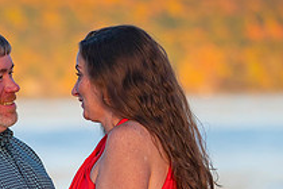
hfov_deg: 6.3
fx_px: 2578
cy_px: 184
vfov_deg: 4.2
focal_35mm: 328
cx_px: 81
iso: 640
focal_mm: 110
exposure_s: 1/6400
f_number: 2.8
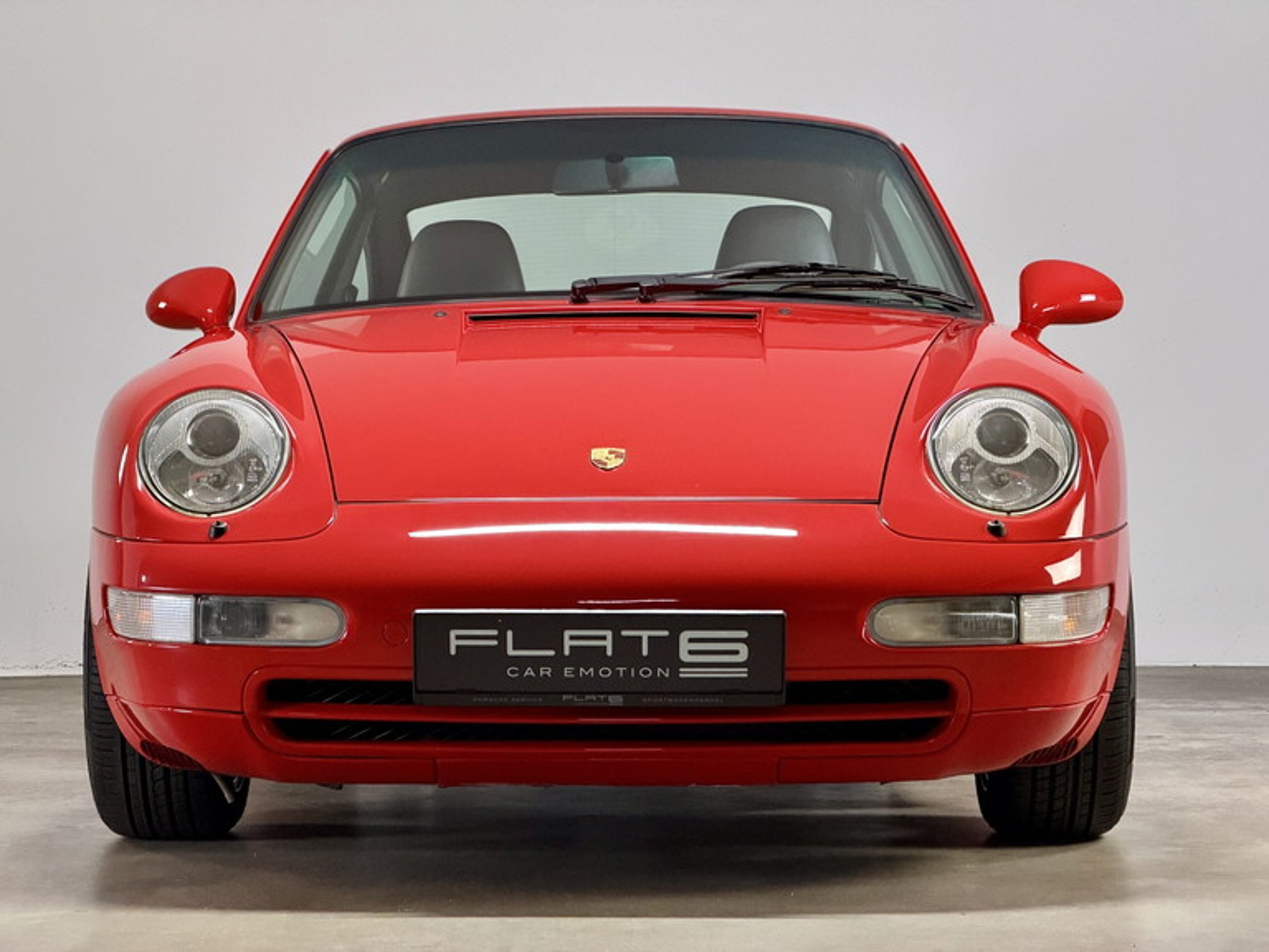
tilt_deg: +0.0
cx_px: 634
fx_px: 3666
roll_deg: +0.6
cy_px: 476
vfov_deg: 14.8
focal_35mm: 100
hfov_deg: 19.6
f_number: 2.8
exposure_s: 1/50
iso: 640
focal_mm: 16.89
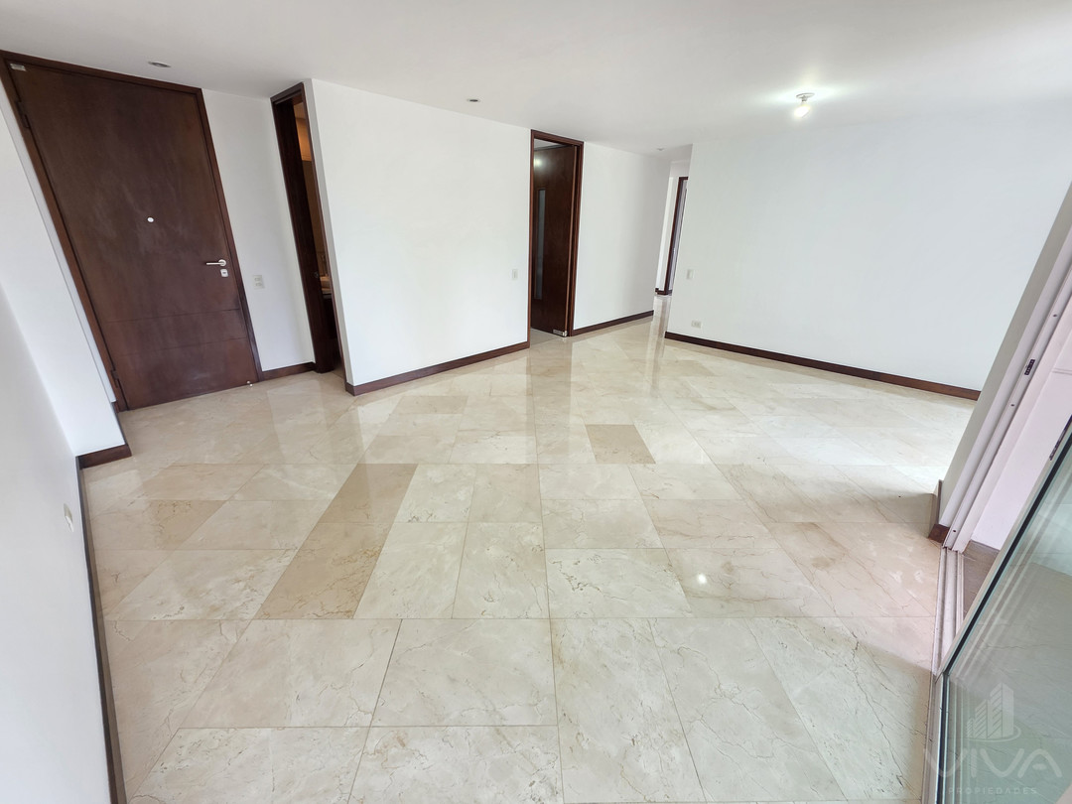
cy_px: 402
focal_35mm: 13
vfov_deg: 89.9
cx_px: 536
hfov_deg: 106.2
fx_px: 403
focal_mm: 2.2
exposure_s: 1/120
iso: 100
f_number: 1.9
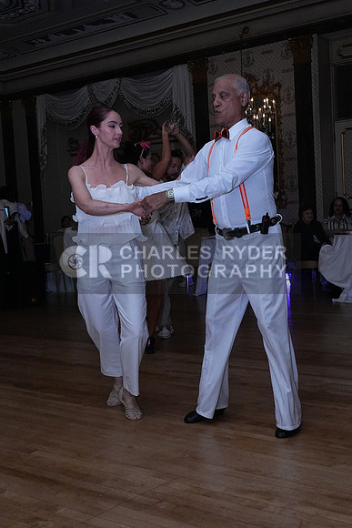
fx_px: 616
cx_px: 176
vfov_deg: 46.4
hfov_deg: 31.9
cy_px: 264
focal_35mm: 42
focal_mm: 28
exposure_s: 1/200
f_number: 9
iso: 5000
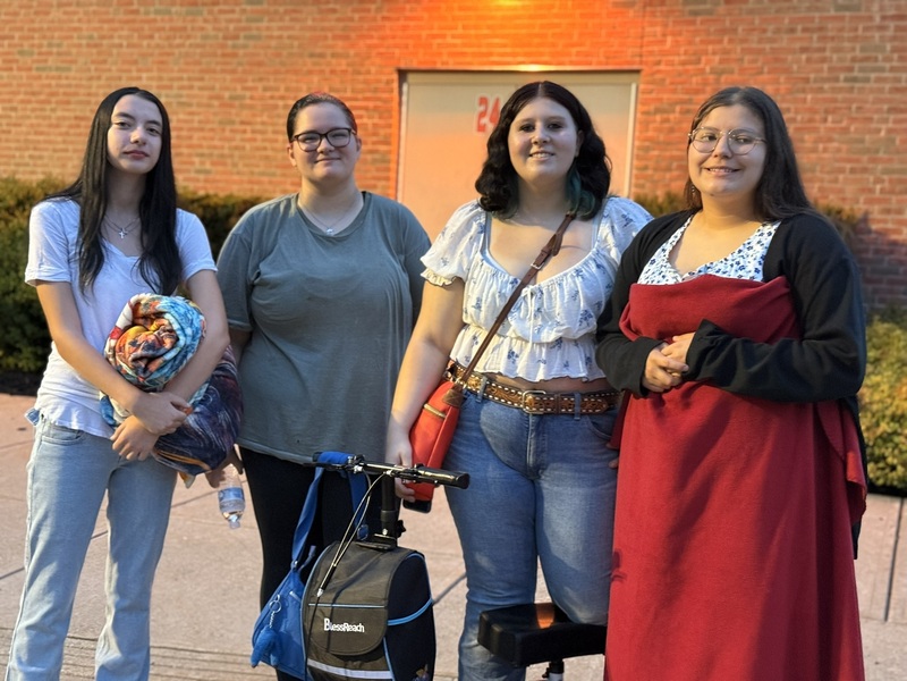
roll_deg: -3.1
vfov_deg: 30.3
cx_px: 454
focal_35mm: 48
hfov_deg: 39.7
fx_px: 1258
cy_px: 340
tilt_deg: -3.0
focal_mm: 6.76
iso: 500
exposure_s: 1/40
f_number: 1.78
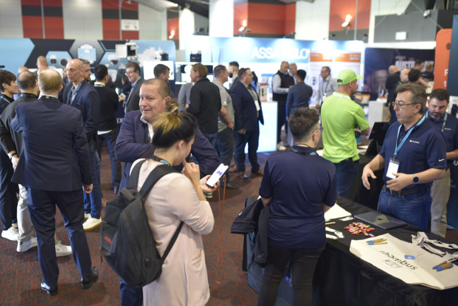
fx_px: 484
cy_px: 156
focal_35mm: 38
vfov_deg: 35.1
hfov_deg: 50.7
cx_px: 219
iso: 800
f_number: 2
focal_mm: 35
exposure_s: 1/60
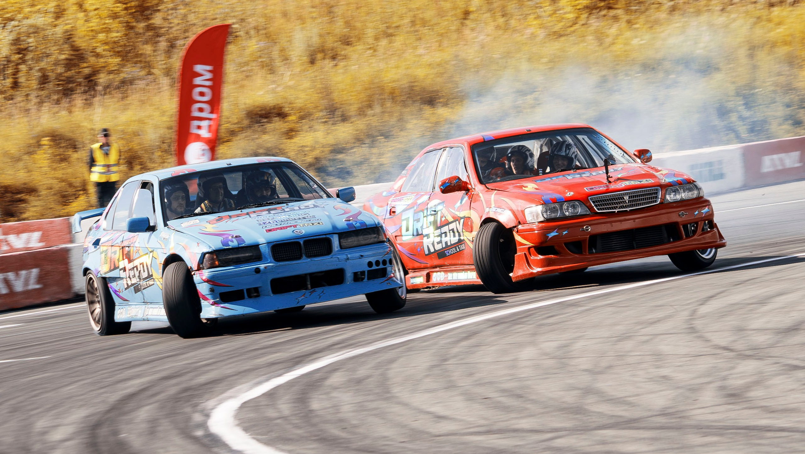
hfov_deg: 10.0
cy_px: 249
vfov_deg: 5.7
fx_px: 4586
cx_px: 430
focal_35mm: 215
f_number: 10
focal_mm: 90
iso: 100
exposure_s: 1/125
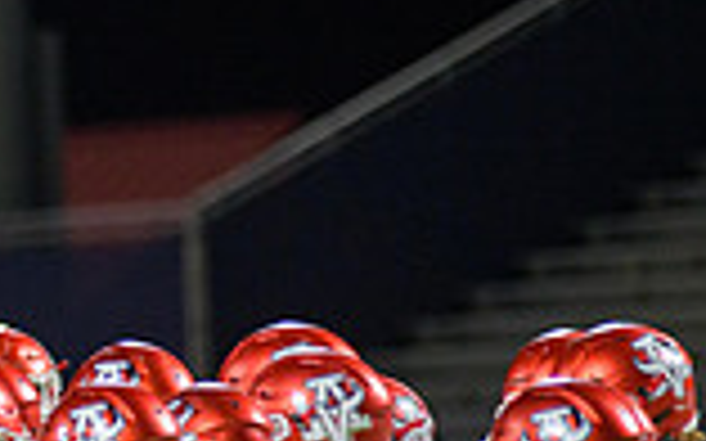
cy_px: 349
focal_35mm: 754
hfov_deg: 2.8
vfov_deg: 1.7
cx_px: -279
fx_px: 14502
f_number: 2.8
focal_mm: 200
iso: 1250
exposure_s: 1/250
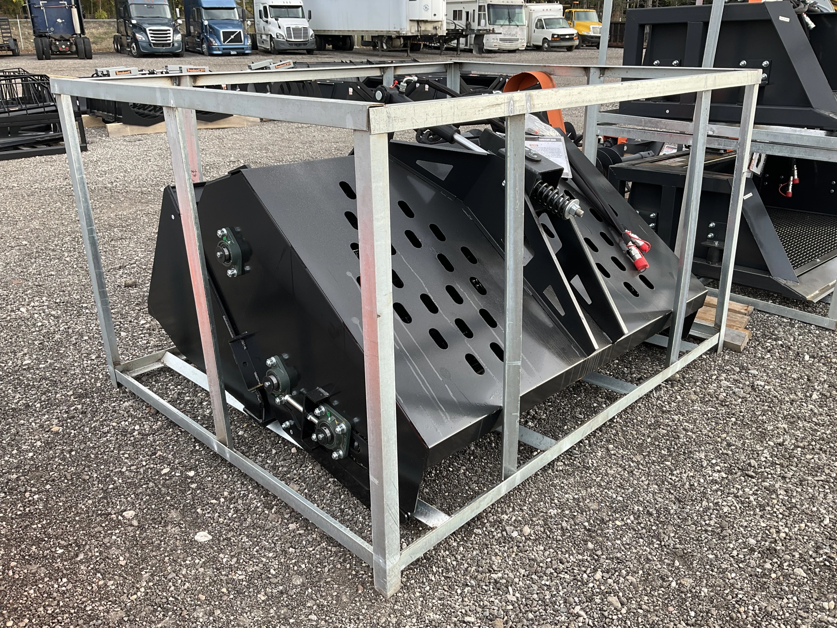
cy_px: 314
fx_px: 701
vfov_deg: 48.2
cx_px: 418
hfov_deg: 61.7
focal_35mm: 29
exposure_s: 1/147
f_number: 1.8
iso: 20
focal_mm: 3
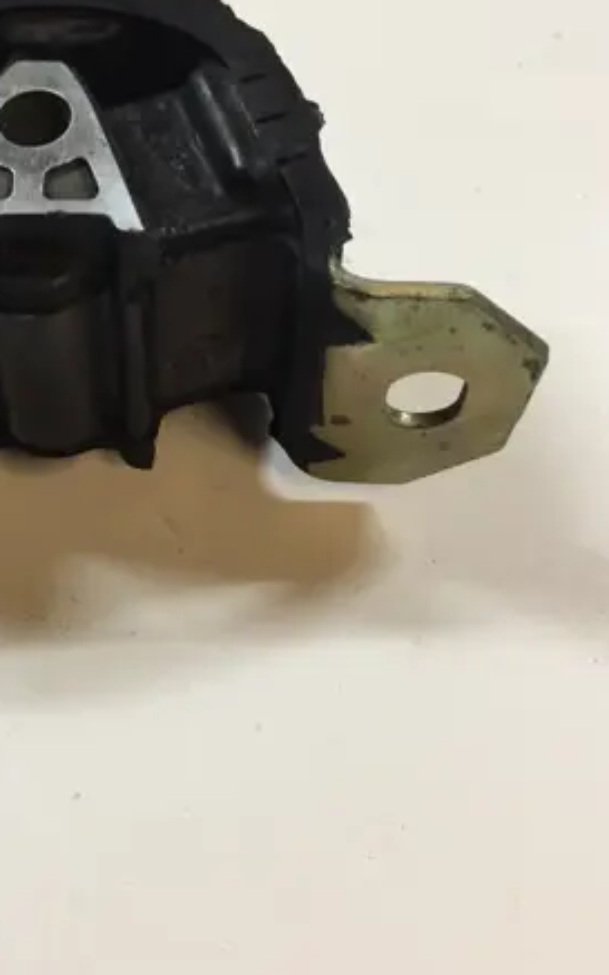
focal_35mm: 45
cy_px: 388
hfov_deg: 27.8
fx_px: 1195
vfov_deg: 44.1
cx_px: 96
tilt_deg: -59.0
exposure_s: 1/33
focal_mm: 4.15
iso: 100
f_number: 2.2
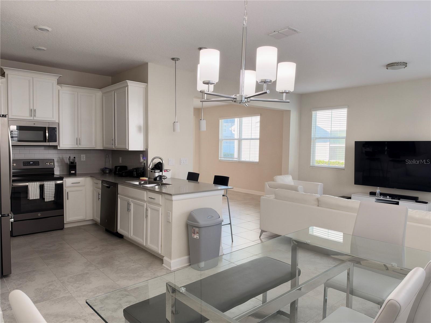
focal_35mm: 24
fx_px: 299
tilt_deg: -2.3
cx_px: 216
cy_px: 162
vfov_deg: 56.8
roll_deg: -1.1
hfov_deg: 71.6
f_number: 1.8
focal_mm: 6.93
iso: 200
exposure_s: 1/120
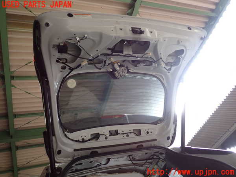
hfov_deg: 60.0
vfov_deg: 46.8
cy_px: 88
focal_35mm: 30
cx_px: 118
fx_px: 205
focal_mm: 5.4
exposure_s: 1/100
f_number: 2.3
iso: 200
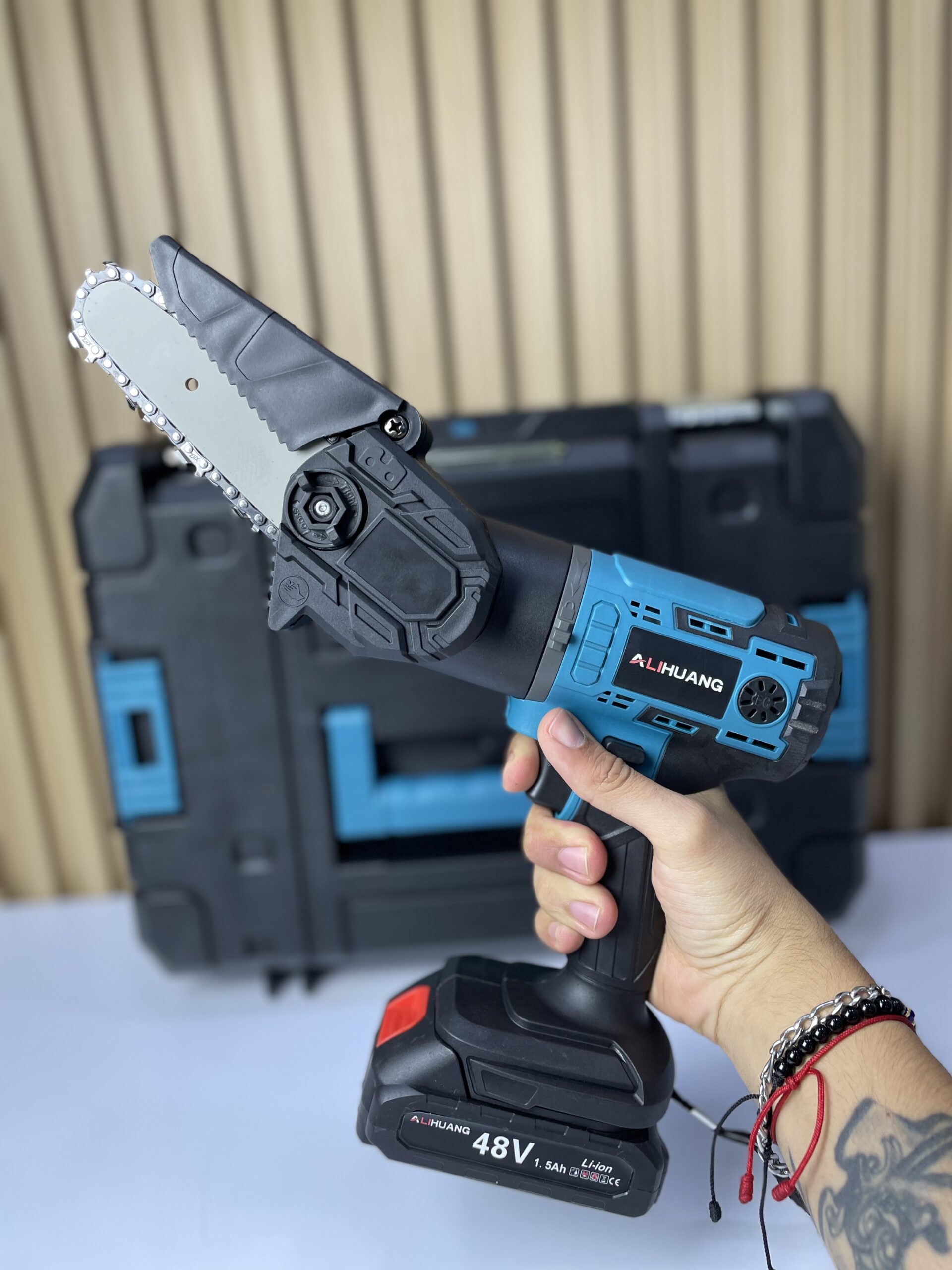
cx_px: 476
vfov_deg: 67.3
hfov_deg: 53.1
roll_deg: +4.9
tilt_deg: -14.8
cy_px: 635
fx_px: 953
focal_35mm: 26
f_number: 1.6
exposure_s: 1/120
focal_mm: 4.2
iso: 80
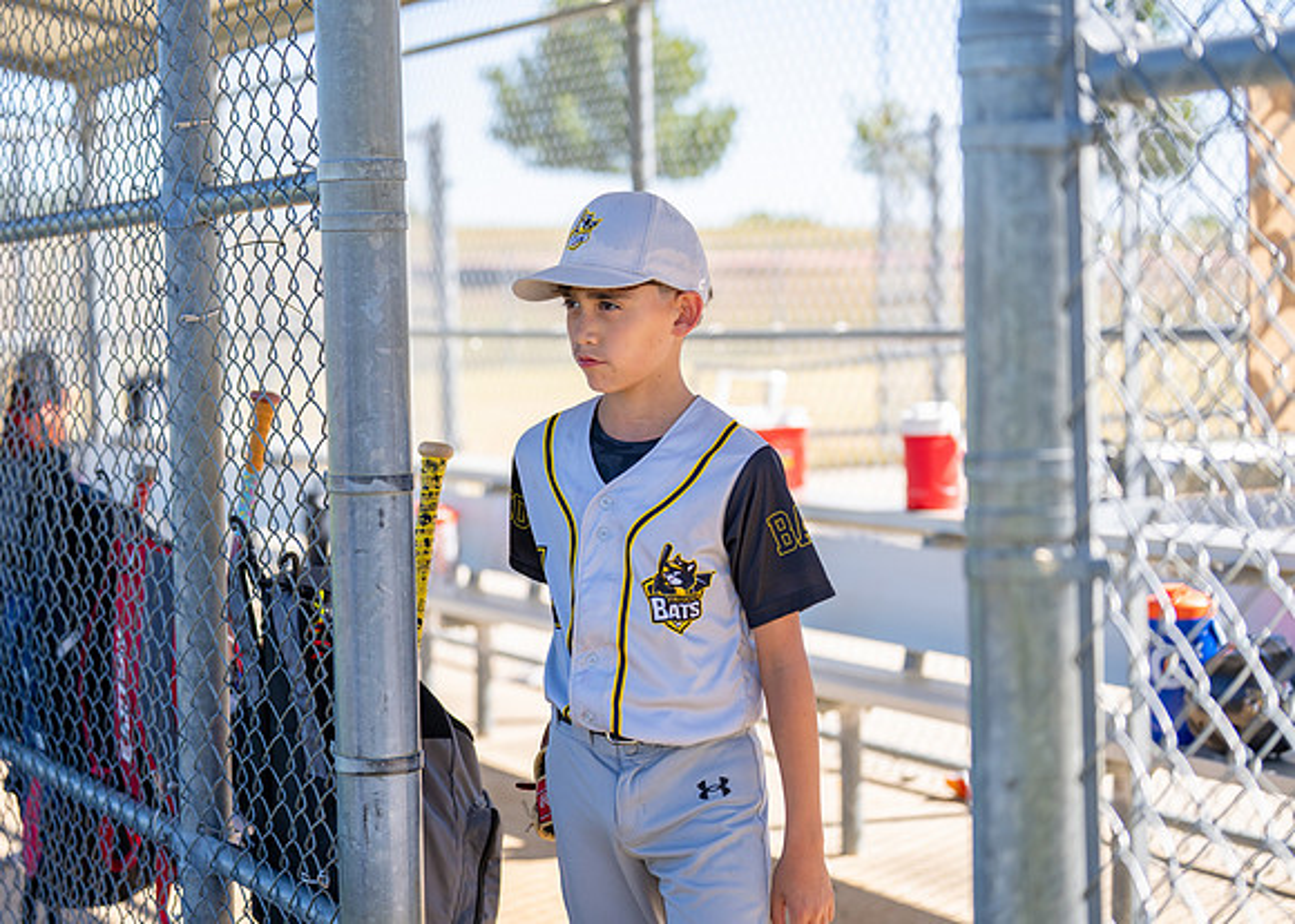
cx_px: 618
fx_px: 2723
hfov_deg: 26.8
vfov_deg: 19.3
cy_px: 463
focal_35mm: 74
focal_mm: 70
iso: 100
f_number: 2.8
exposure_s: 1/1000
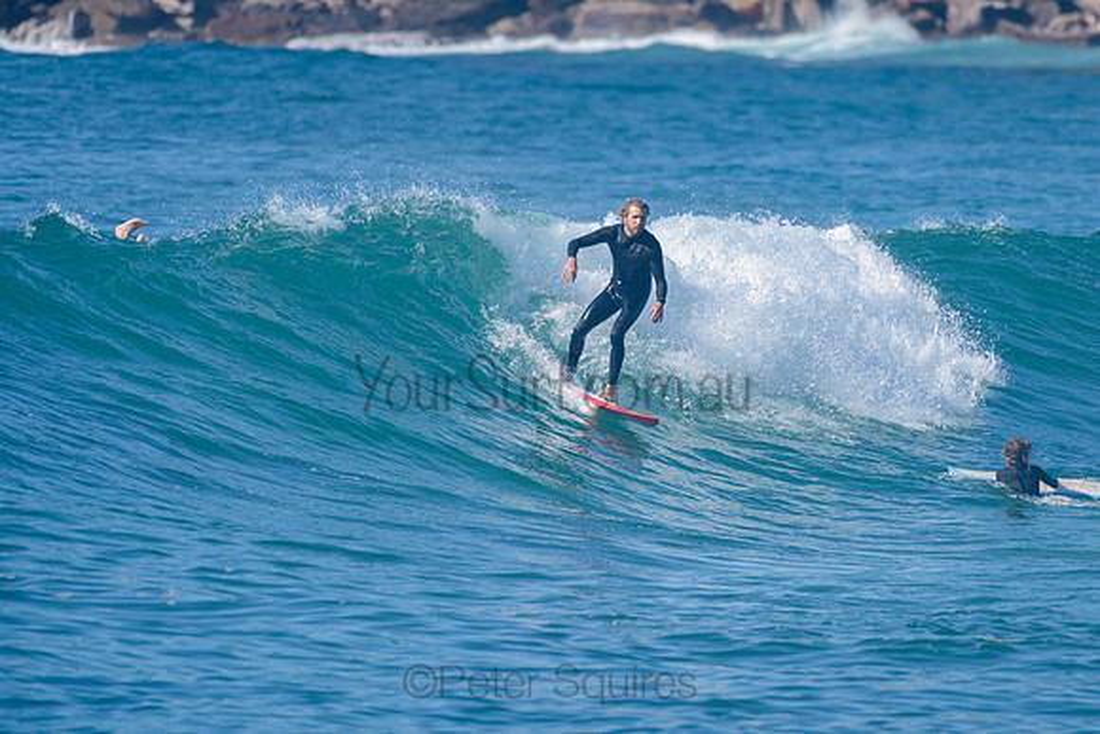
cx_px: 618
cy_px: 291
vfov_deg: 2.2
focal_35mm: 613
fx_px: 18728
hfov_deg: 3.4
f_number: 5.6
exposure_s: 1/2000
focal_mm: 500
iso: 200
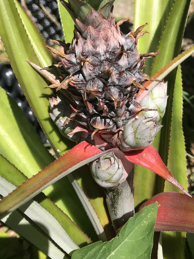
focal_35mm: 39
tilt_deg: -31.1
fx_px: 291
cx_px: 116
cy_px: 86
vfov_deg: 47.1
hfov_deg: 36.7
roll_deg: -13.3
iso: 20
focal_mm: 3.99
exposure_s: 1/1773
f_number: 1.8
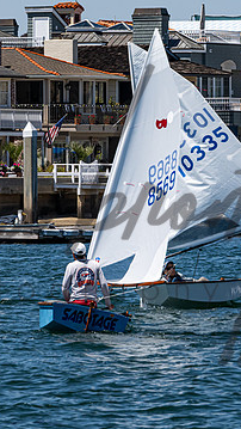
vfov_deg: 4.9
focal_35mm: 437
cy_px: 170
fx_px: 4963
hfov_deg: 2.8
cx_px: 90
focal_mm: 200
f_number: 18
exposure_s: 1/400
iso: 250
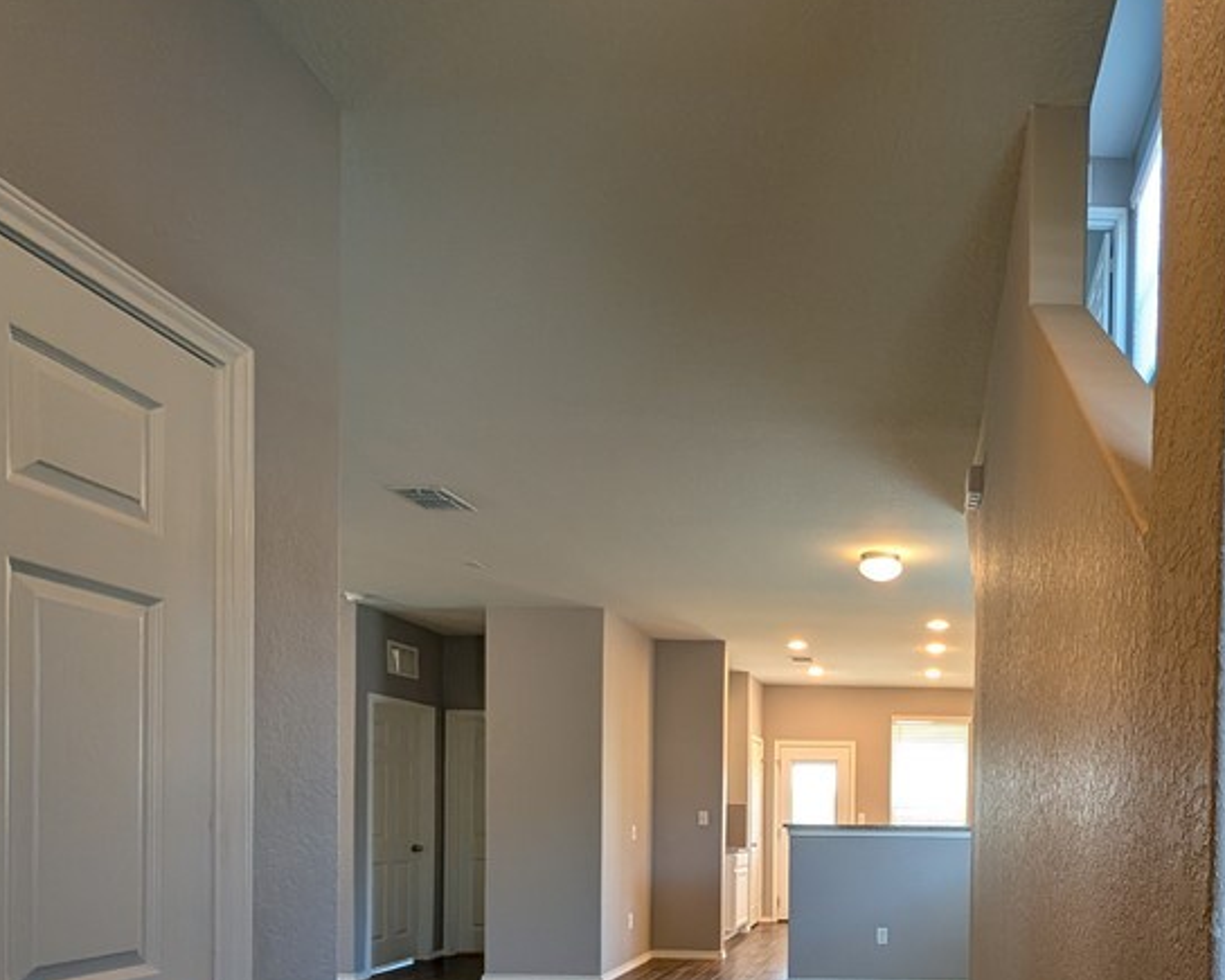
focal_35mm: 22
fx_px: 797
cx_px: 942
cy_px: 834
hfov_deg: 69.3
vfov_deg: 56.7
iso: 114
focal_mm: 2.02
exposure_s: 1/120
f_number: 1.7
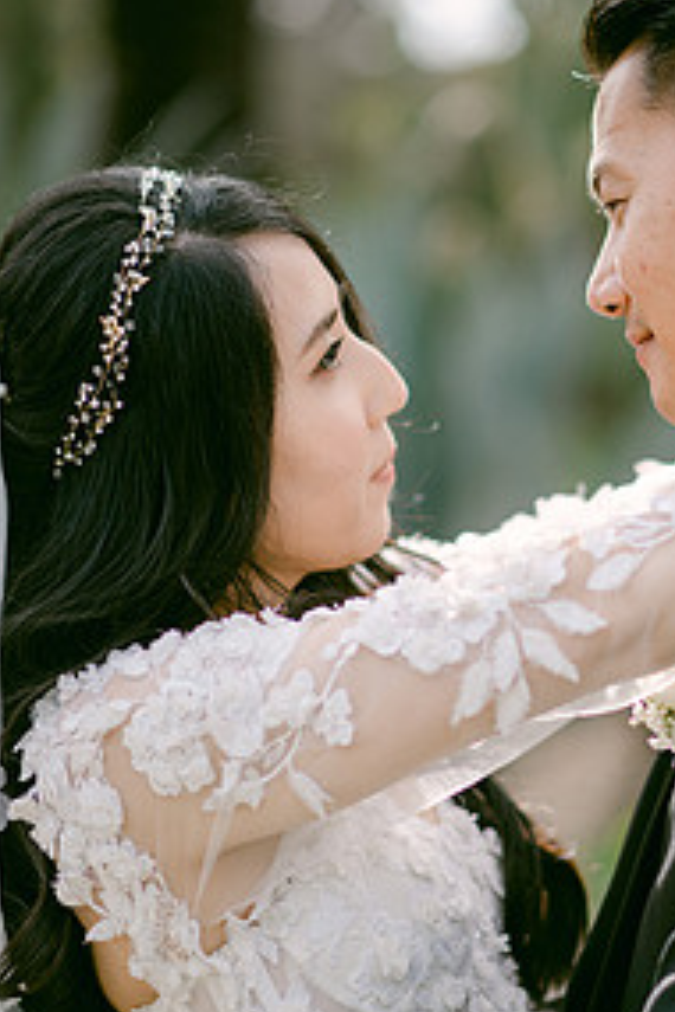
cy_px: 611
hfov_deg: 10.2
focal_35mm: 134
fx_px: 3768
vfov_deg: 15.3
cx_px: 465
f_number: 2
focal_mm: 85
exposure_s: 1/2000
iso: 100
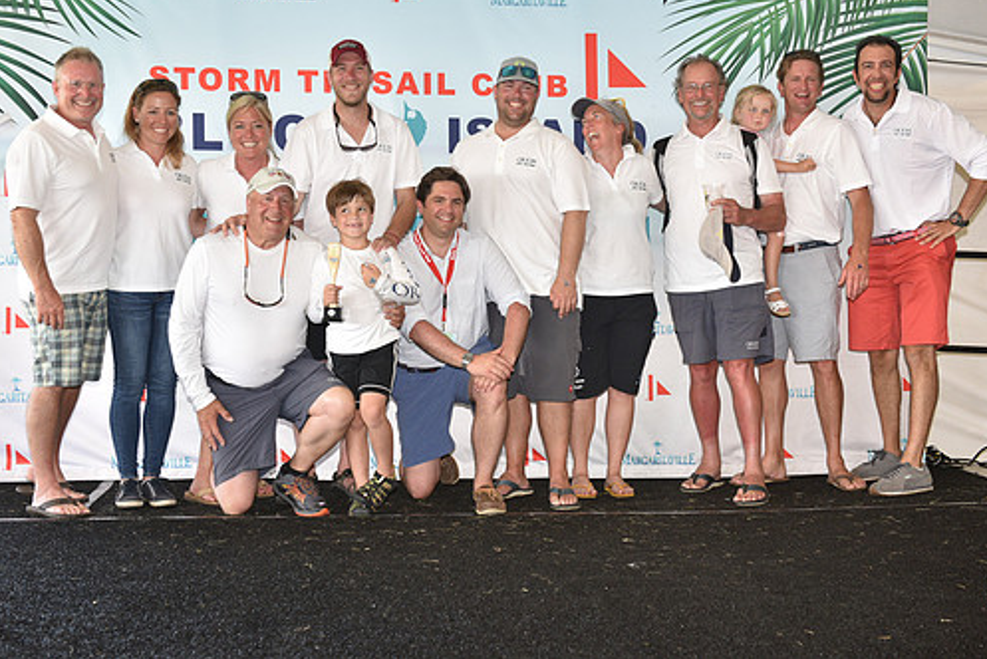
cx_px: 459
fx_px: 1536
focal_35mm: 56
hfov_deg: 35.6
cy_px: 277
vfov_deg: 24.2
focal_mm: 48
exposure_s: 1/160
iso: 800
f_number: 4.5
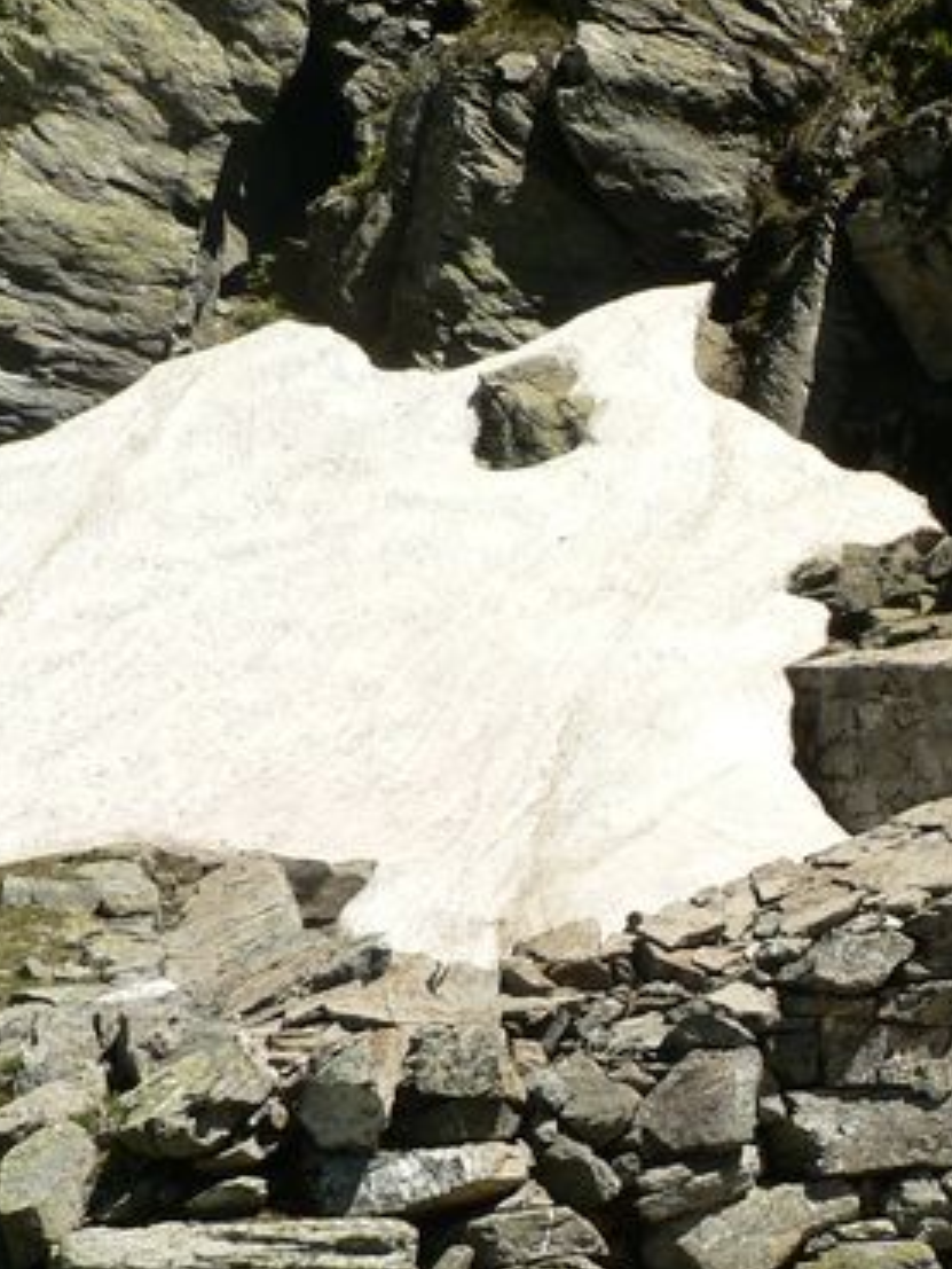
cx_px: 935
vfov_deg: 25.0
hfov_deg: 18.5
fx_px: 2859
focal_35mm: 78
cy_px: 770
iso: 80
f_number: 4.5
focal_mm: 6
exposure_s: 1/400
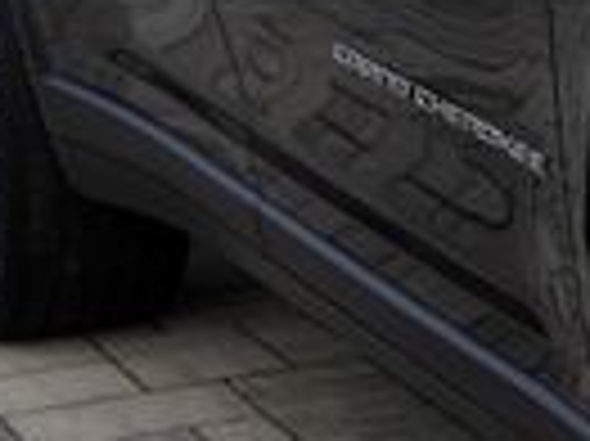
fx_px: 3729
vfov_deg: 6.7
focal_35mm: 219
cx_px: 1414
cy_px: -92
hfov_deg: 8.3
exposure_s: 1/125
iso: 50
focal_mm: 29
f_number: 5.6
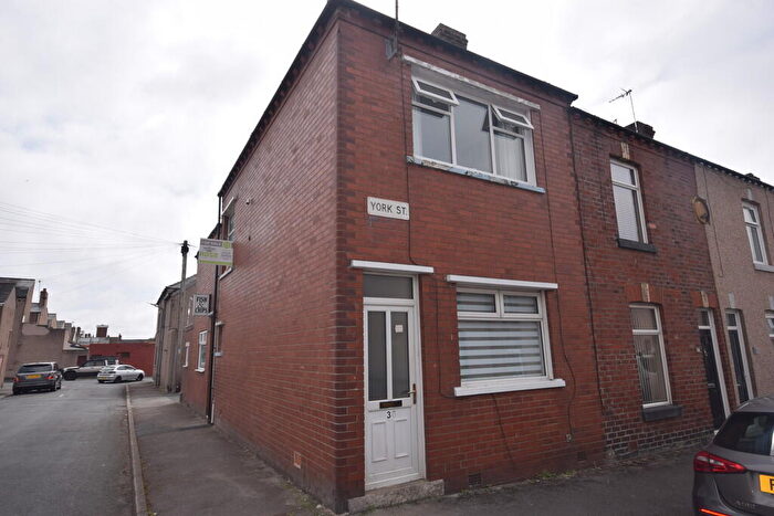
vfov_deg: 63.2
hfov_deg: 85.4
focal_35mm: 20
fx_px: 419
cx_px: 387
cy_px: 258
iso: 100
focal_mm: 13
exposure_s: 1/200
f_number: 11
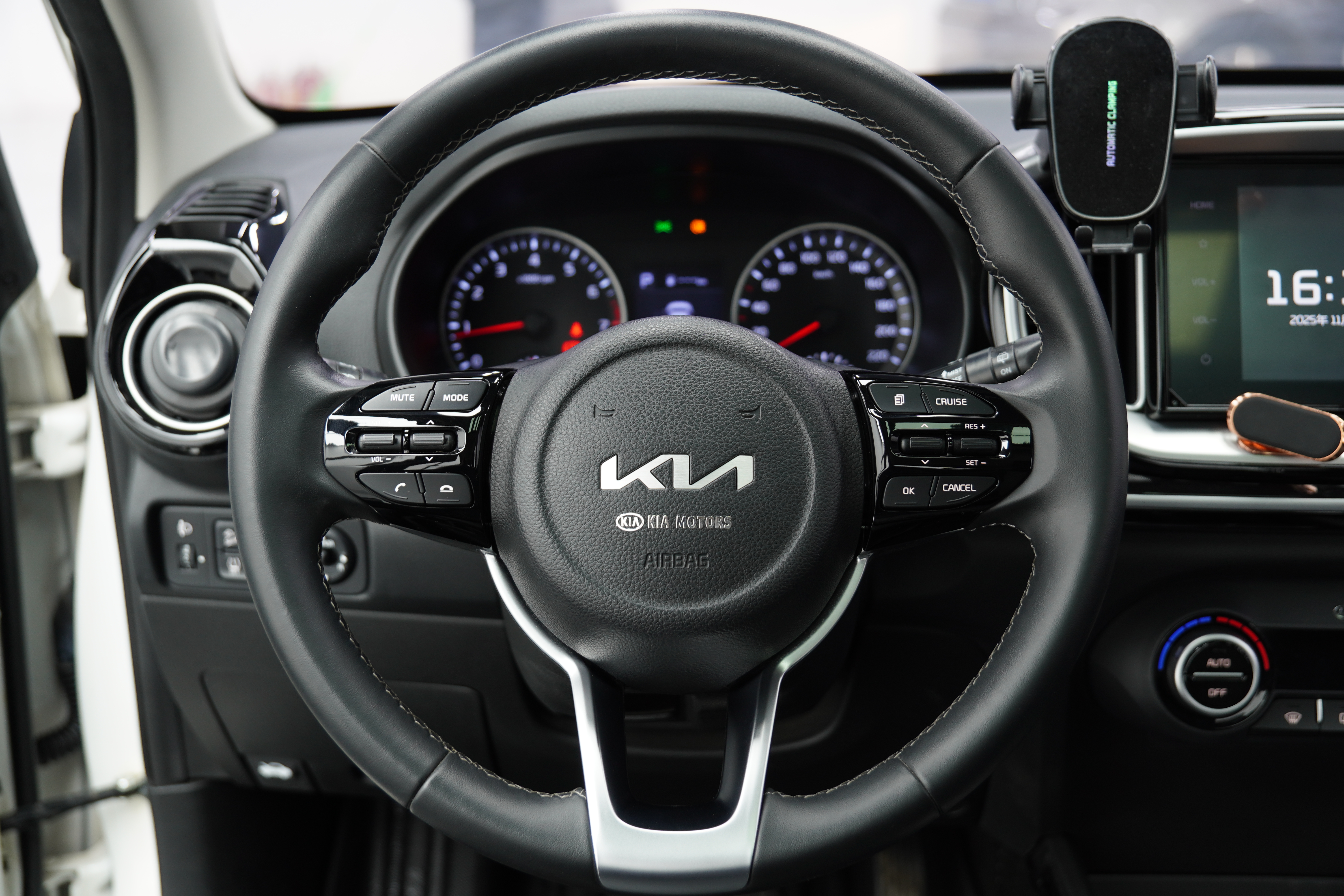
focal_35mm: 42
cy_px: 448
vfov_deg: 31.9
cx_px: 672
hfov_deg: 46.4
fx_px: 1568
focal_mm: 28
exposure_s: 1/25
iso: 160
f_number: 2.8
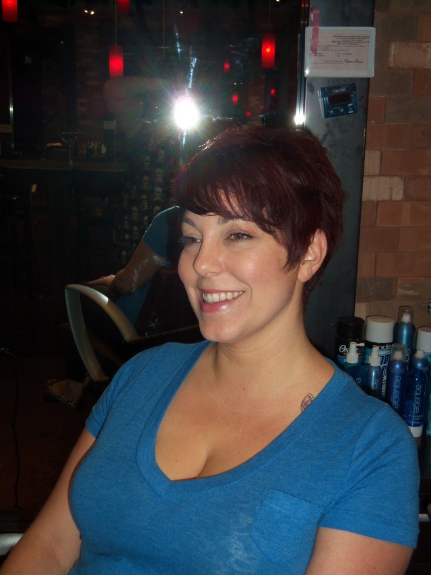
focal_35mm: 49
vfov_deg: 38.9
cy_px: 288
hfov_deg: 29.7
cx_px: 216
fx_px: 813
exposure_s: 1/50
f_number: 4.6
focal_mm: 8.7
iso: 100
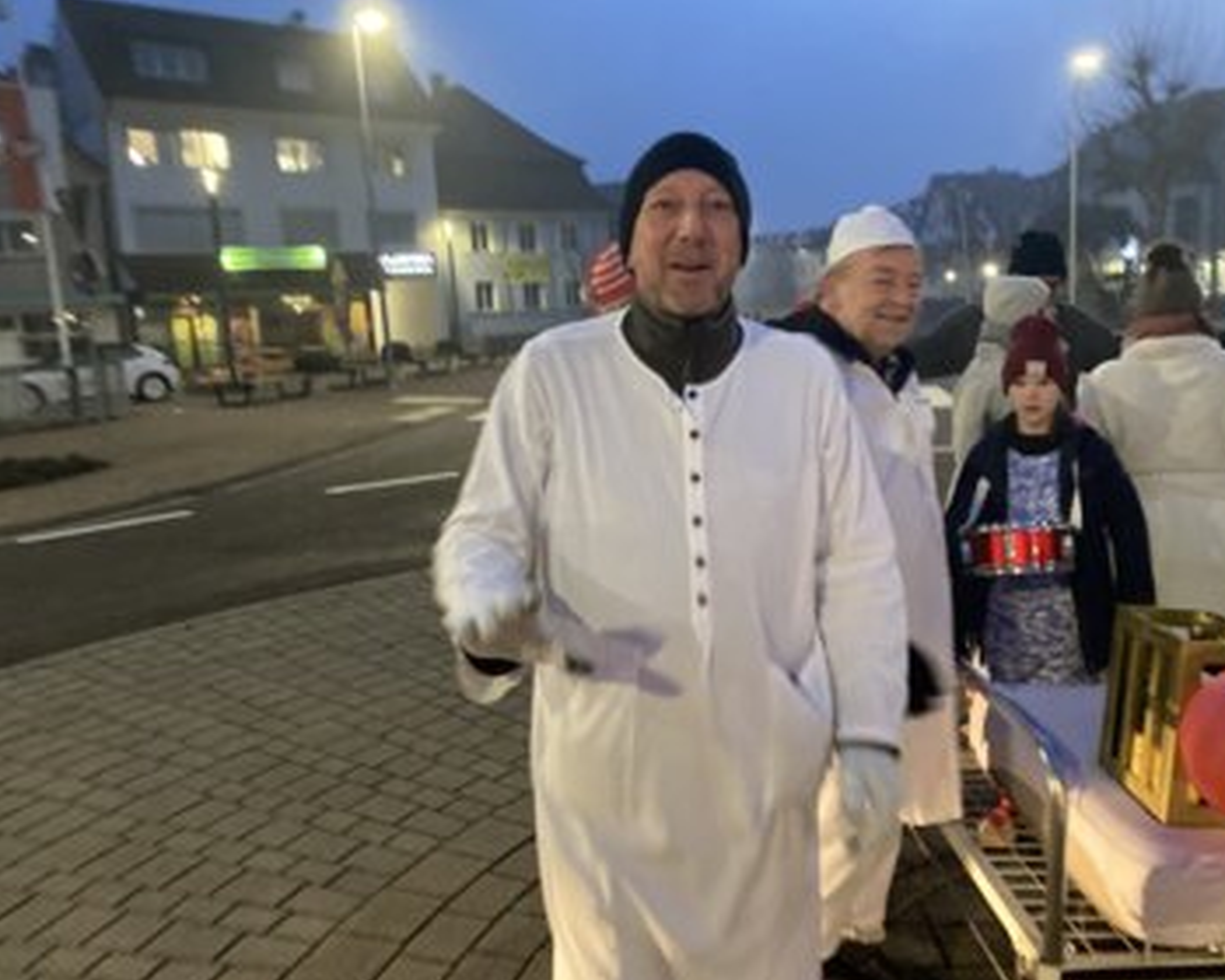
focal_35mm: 29
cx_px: 634
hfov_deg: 60.4
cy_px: 466
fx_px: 1051
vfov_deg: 50.0
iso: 500
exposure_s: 1/25
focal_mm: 4.25
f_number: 1.8
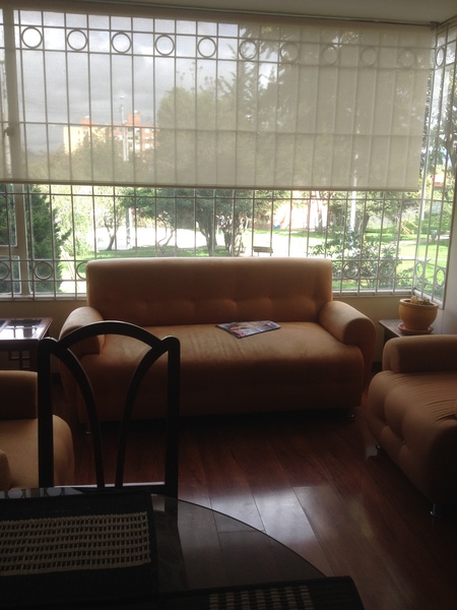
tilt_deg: -7.2
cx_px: 228
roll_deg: -0.2
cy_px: 305
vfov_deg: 52.6
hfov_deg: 40.7
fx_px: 616
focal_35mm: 35
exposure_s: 1/122
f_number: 2.4
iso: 50
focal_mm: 4.28
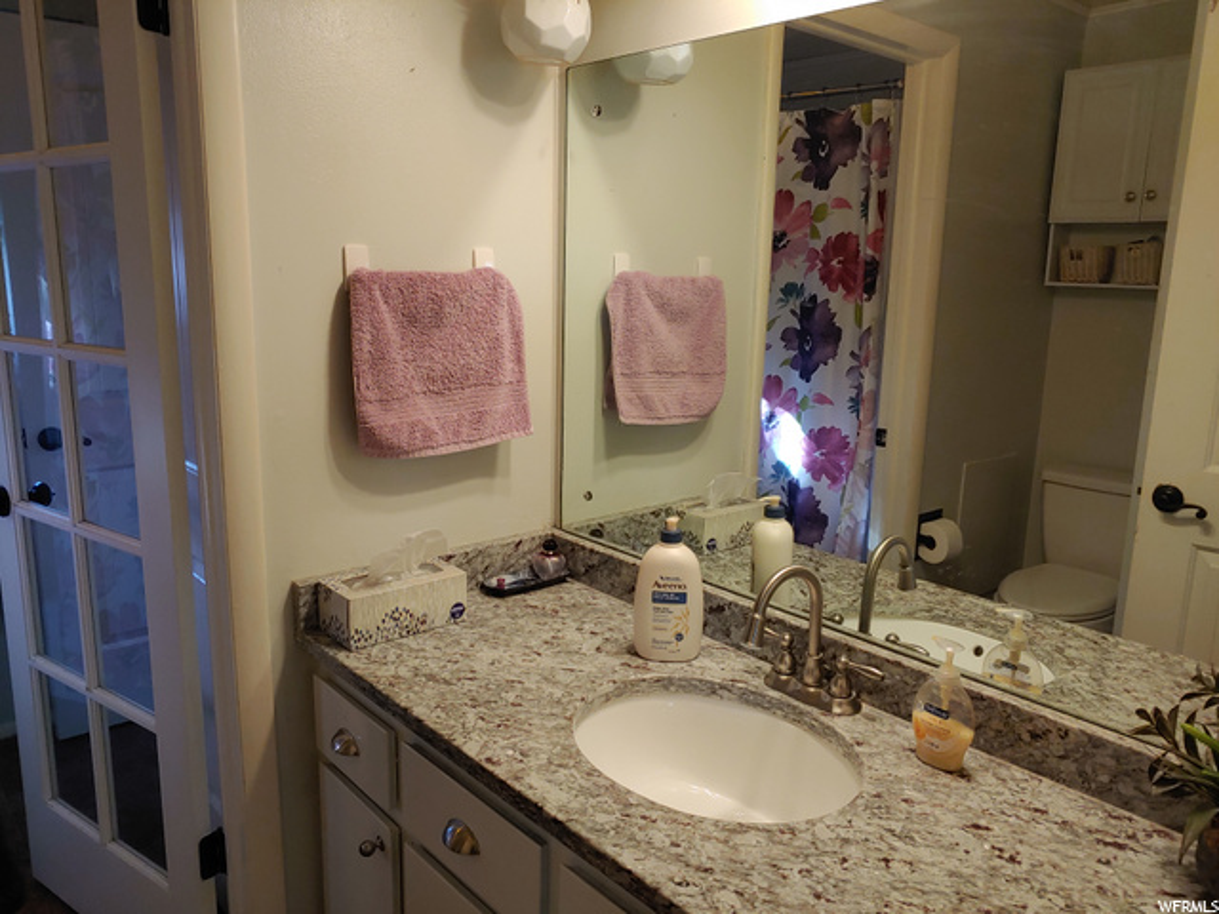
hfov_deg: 69.4
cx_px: 610
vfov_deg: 54.9
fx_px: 880
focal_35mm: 25
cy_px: 457
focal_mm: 4.23
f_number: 1.5
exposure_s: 1/120
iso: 50
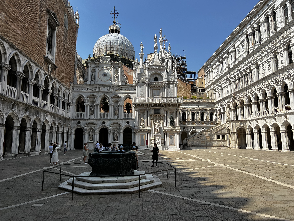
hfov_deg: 67.3
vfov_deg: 53.1
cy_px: 110
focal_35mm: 26
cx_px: 147
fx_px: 221
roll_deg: +0.5
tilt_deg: +7.8
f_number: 1.5
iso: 50
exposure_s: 1/4115
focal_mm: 5.7
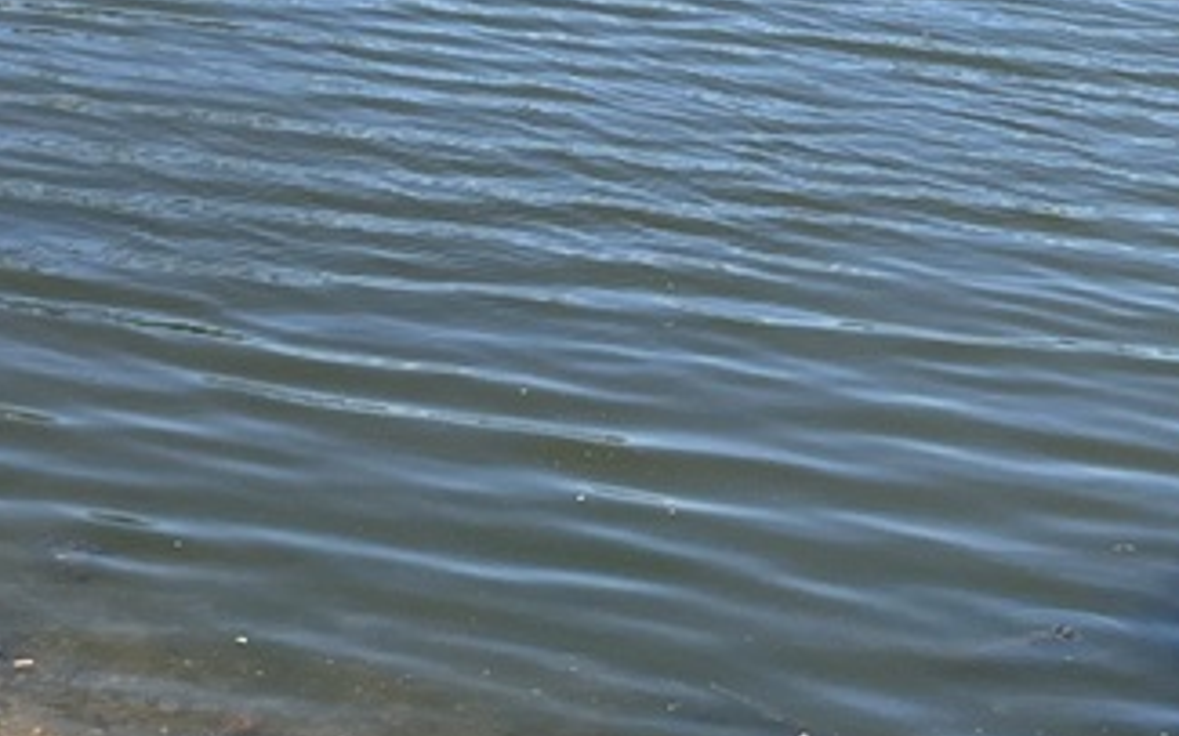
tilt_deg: -1.7
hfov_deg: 17.0
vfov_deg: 10.0
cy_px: -703
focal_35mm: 122
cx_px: 305
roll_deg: -0.5
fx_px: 3919
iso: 50
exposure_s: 1/2571
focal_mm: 5.1
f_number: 1.6
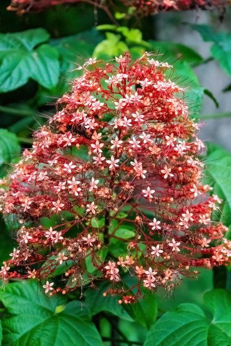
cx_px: 116
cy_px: 173
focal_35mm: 120
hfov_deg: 11.4
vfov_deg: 17.1
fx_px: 1155
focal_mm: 80
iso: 800
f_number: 4.5
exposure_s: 1/200
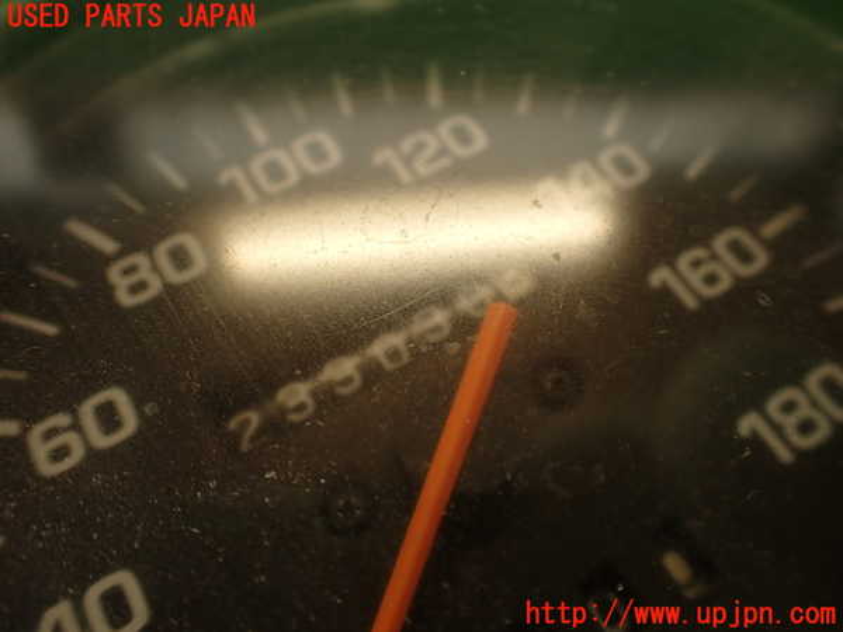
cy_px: 316
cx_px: 422
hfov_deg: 60.0
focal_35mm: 30
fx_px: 731
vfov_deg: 46.8
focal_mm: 5.4
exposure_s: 1/60
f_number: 2.3
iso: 125
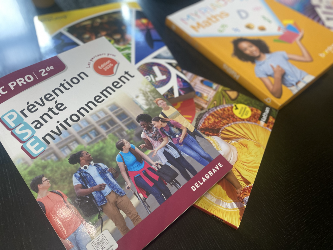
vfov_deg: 53.1
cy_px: 125
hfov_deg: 67.3
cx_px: 166
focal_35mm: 26
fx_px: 250
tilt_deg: -53.9
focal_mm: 4.25
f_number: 1.8
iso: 200
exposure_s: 1/50
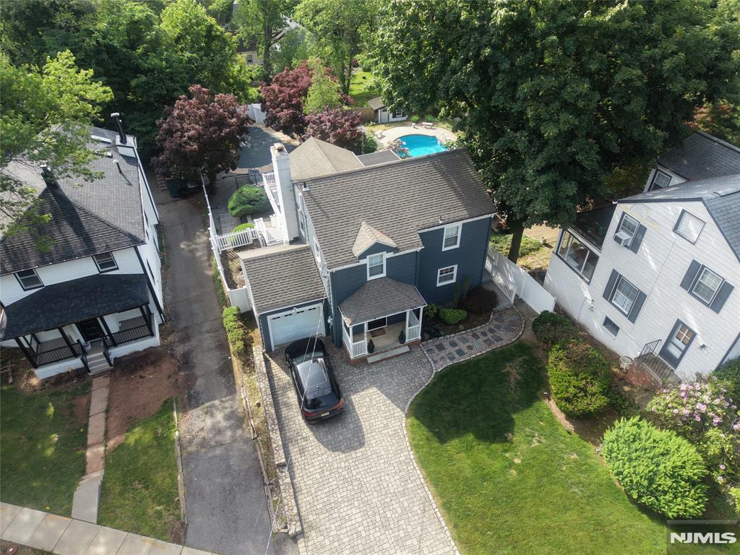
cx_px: 370
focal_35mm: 24
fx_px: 513
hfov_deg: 71.6
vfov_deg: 56.8
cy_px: 278
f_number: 1.8
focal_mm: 8.67
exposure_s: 1/640
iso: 100
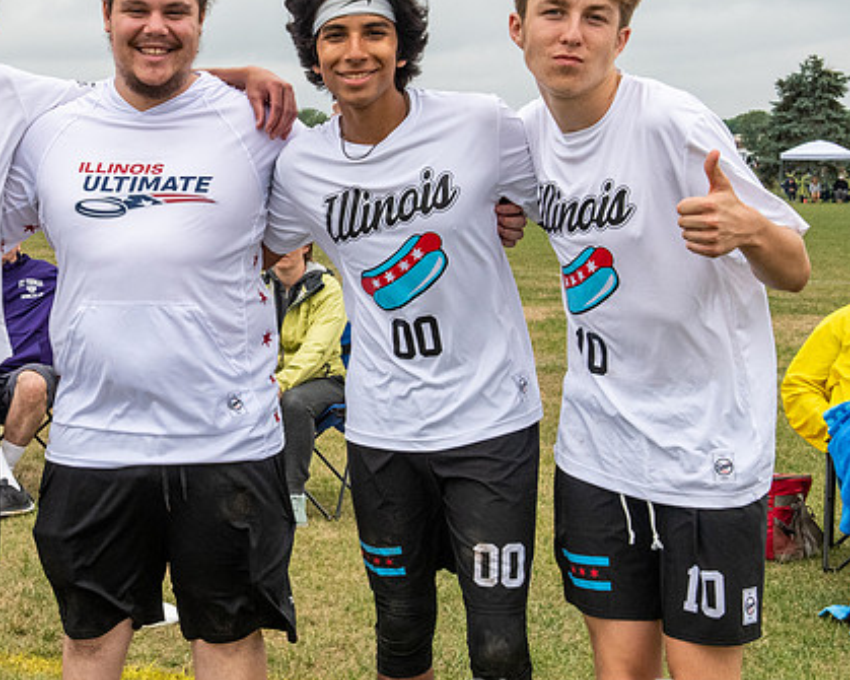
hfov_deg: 25.6
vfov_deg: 20.9
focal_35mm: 73
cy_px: 278
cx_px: 166
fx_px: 1836
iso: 1600
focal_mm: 32
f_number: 10
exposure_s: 1/640
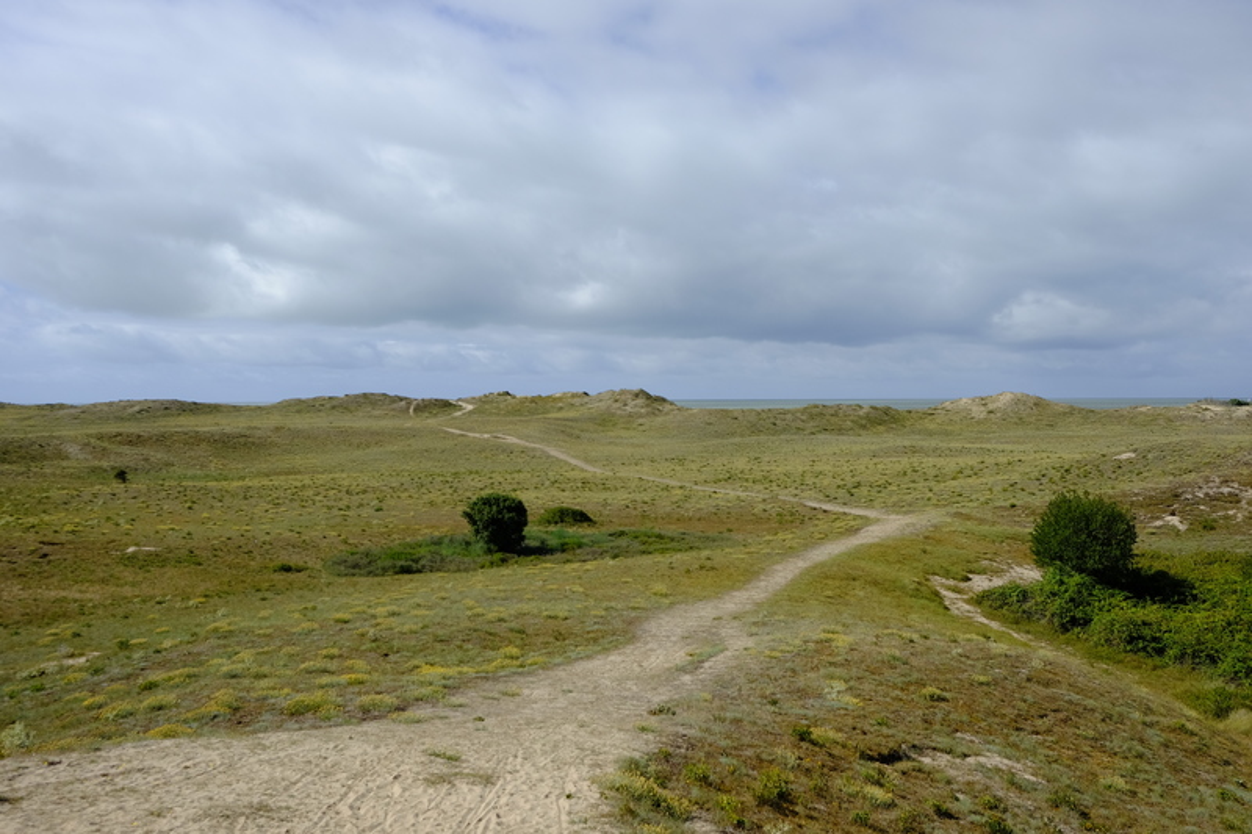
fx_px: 1217
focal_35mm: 35
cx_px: 626
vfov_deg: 37.8
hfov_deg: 54.4
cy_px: 417
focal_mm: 23
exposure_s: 1/300
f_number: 8
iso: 400
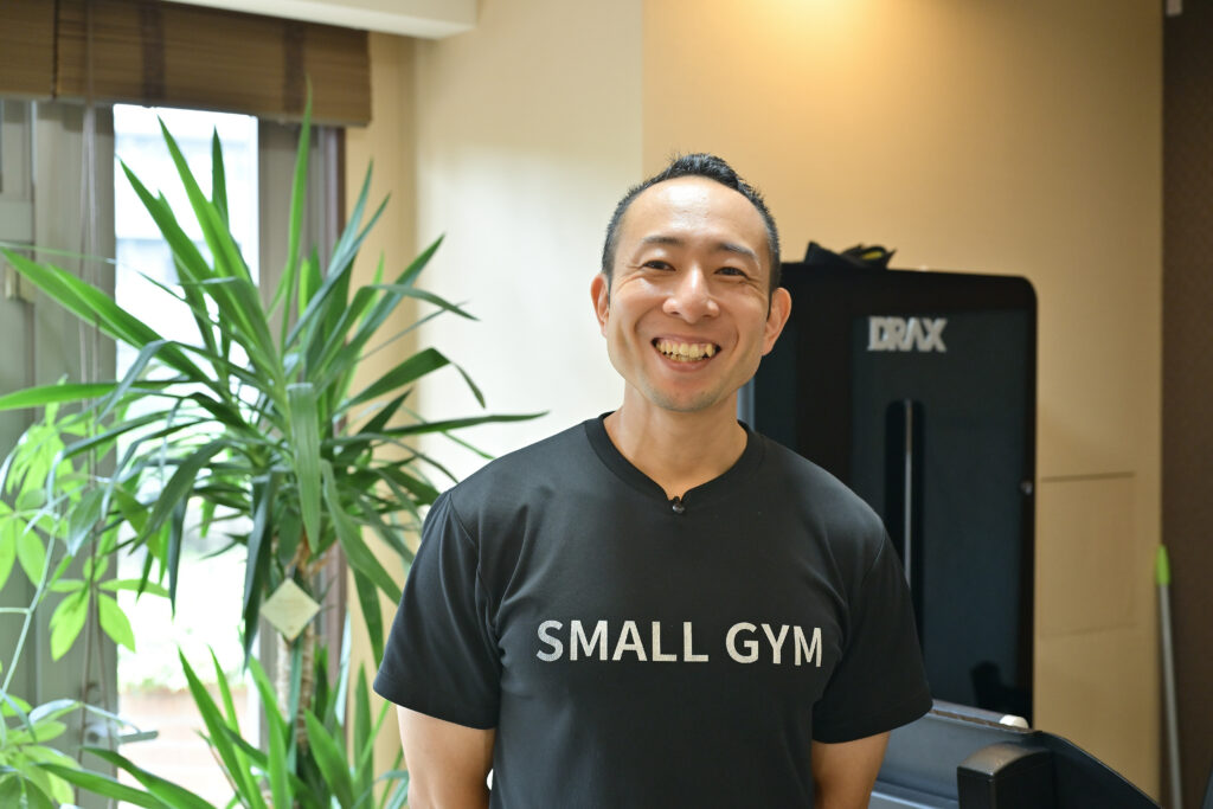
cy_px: 404
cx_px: 606
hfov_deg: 39.6
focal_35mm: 50
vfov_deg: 27.0
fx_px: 1685
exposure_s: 1/200
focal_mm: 50
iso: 900
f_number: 4
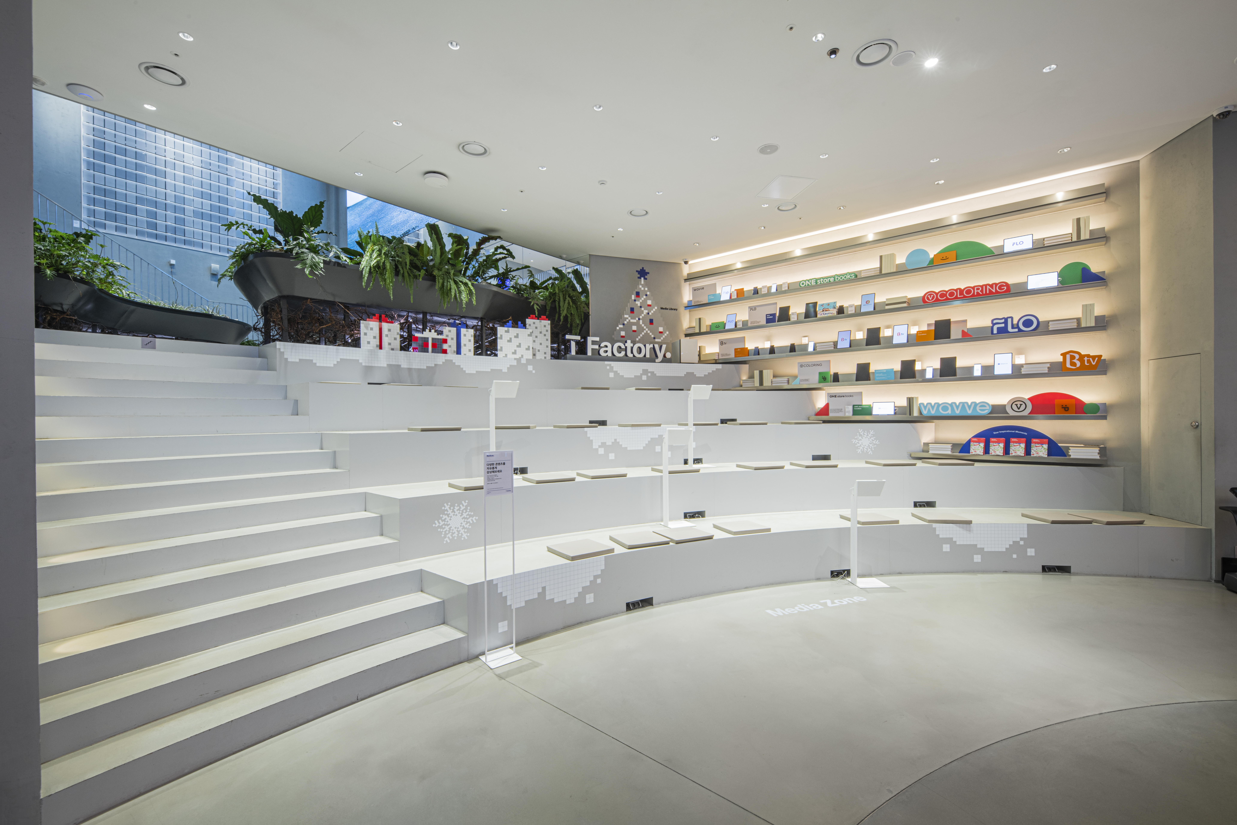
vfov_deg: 77.3
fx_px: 515
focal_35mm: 15
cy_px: 412
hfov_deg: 100.4
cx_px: 618
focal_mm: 15
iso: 100
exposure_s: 1.6
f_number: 18
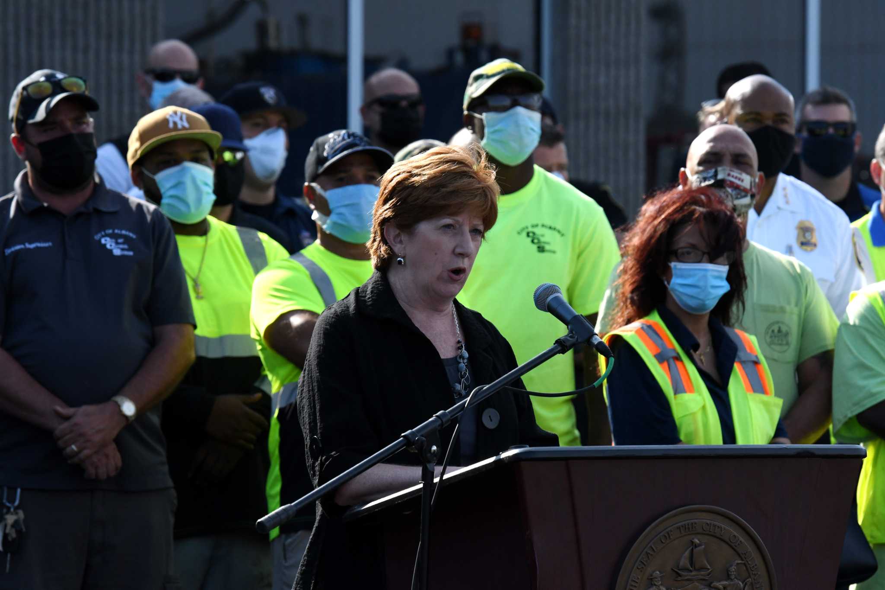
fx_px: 6083
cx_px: 442
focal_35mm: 248
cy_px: 295
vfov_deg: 5.6
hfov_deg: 8.3
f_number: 6.3
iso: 1250
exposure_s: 1/4000
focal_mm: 165
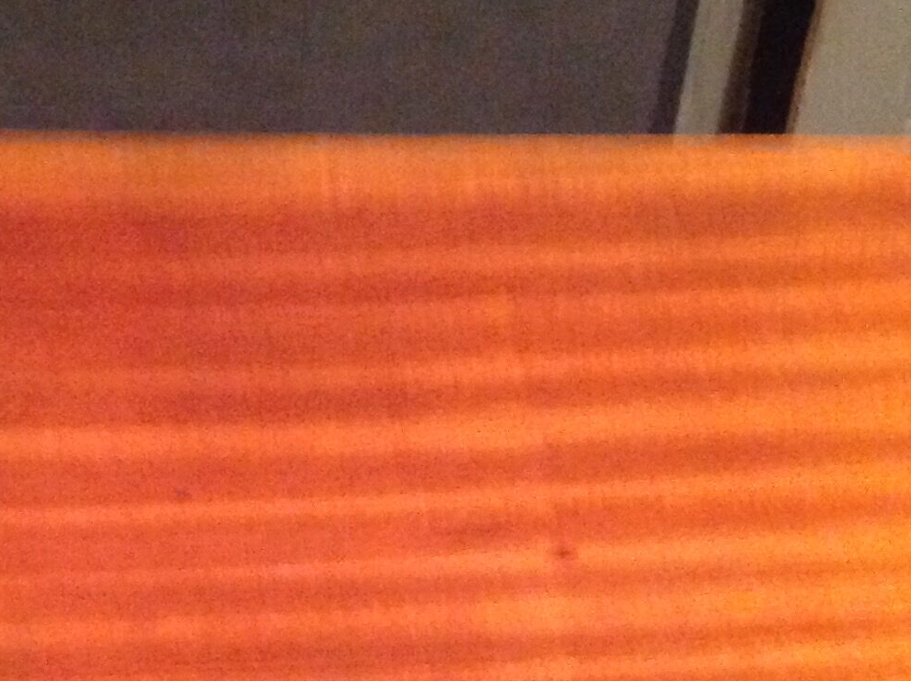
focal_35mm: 93
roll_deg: -1.5
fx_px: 2445
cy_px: 718
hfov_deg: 20.9
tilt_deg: -43.6
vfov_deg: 15.5
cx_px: 192
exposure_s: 1/17
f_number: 2.4
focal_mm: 4.28
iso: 800
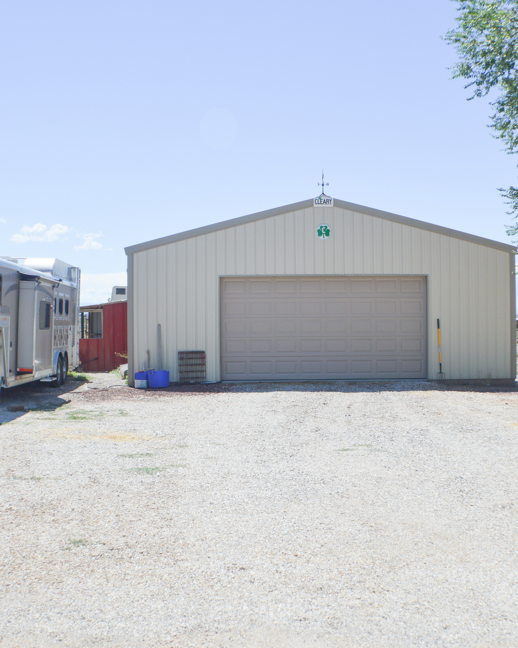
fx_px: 1303
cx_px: 258
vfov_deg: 27.9
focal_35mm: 68
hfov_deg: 22.5
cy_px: 324
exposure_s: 1/250
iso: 100
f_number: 8
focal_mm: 32
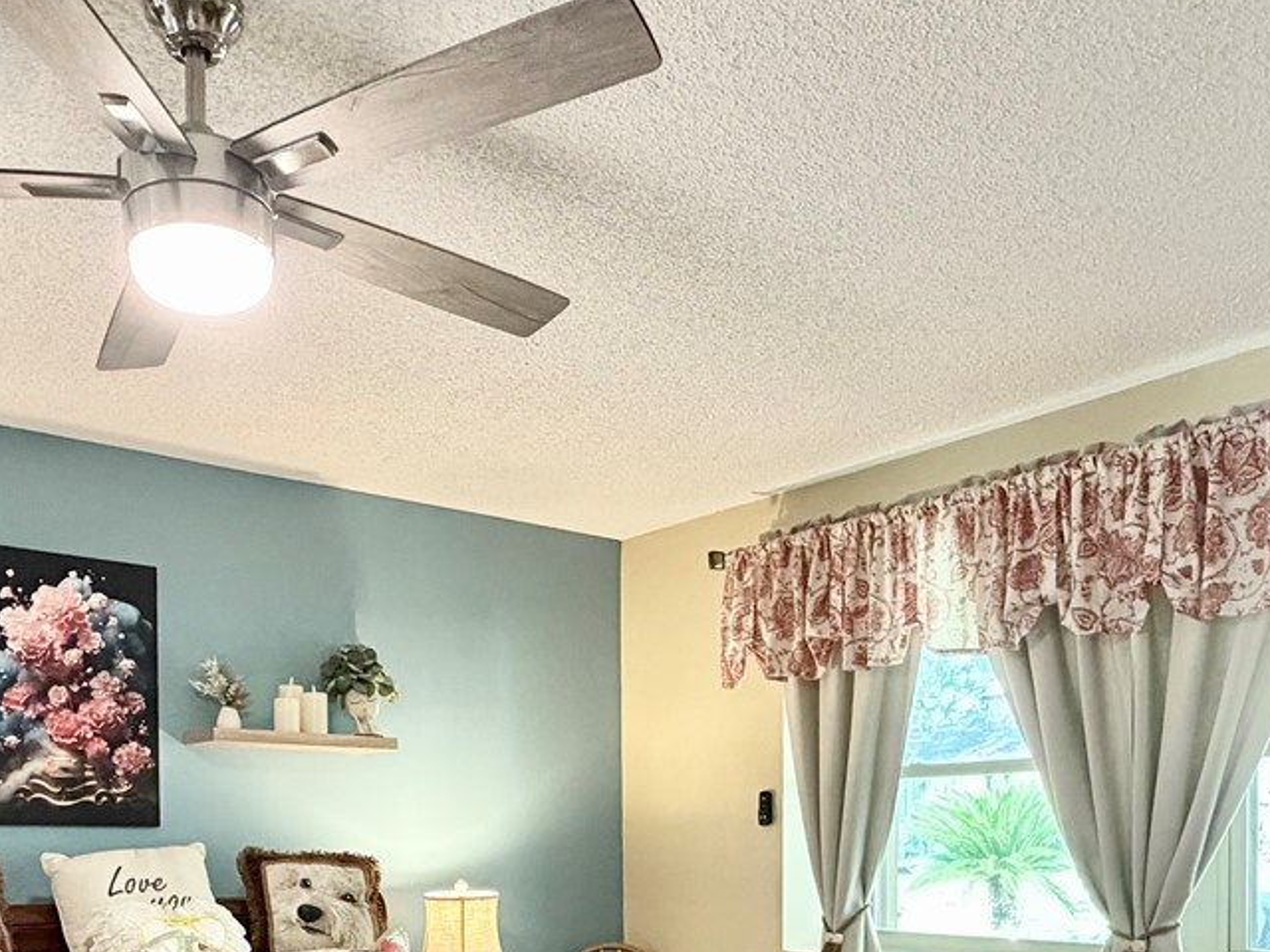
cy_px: 881
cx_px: 568
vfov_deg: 37.6
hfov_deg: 52.5
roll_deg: +0.4
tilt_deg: -1.4
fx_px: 1284
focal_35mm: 35
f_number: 2.2
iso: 640
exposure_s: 1/60
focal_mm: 2.22
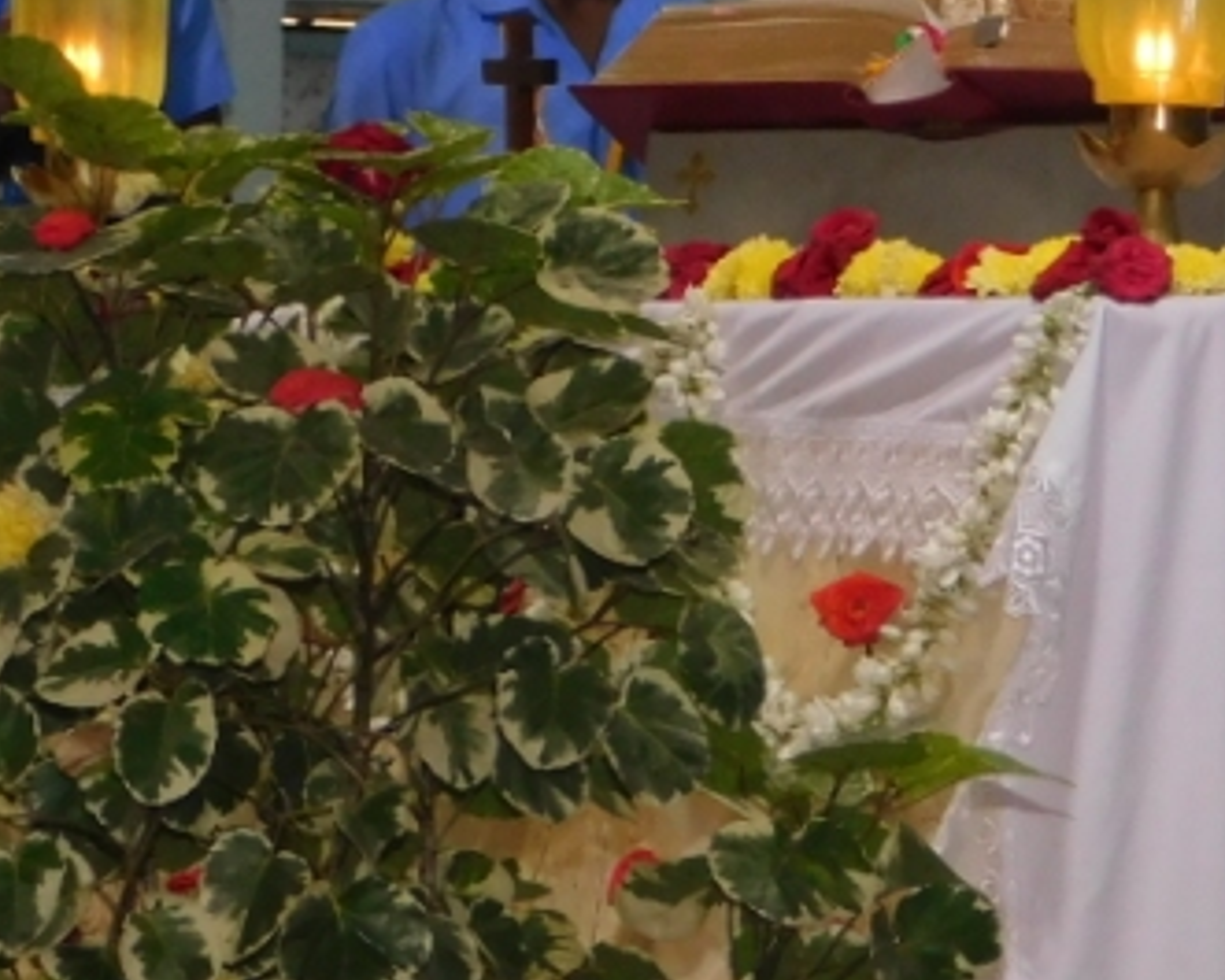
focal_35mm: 275
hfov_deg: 7.0
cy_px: -126
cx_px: 1399
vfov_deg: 5.6
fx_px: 9973
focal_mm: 16.1
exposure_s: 1/60
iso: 280
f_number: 4.5
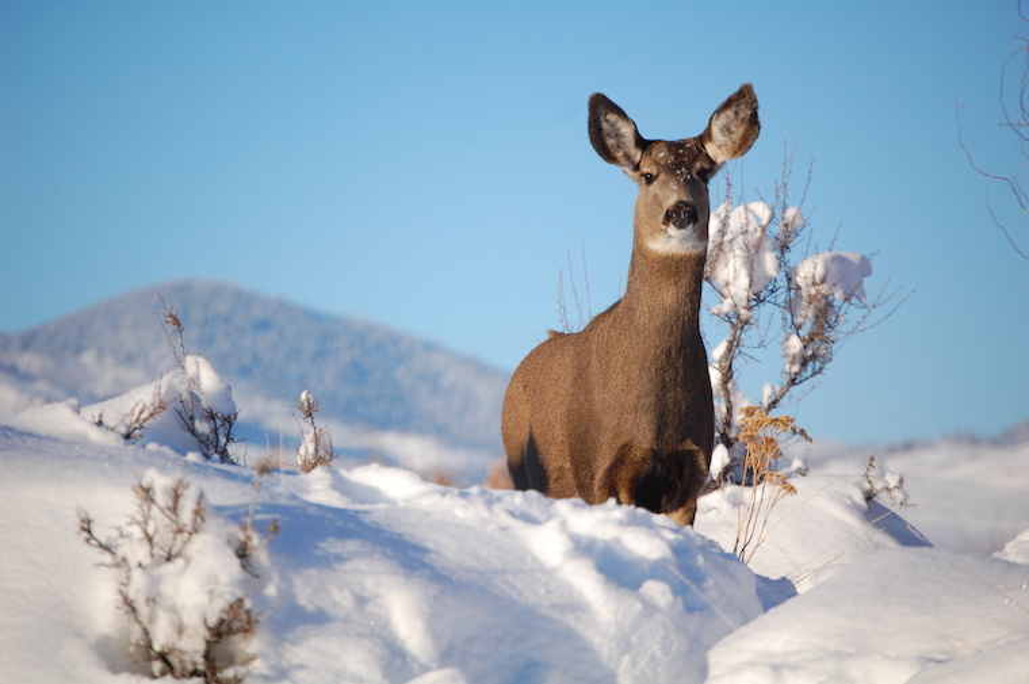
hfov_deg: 8.3
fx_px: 7067
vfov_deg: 5.5
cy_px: 342
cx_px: 514
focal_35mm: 248
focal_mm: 165
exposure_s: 1/1600
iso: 400
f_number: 5.3
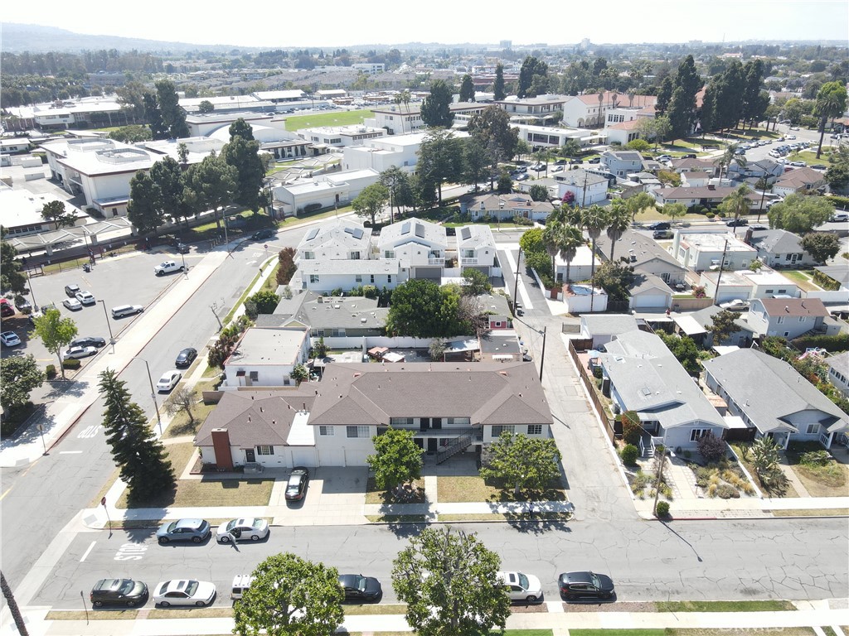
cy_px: 318
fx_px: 589
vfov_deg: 56.8
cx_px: 424
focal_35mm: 24
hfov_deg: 71.6
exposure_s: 1/320
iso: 100
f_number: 2.8
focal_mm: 4.5
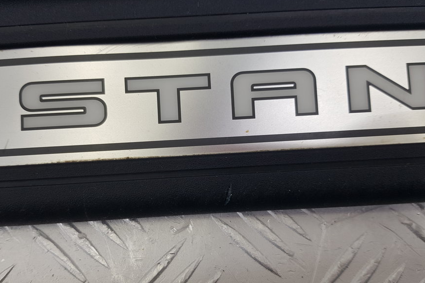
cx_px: 201
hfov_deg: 58.7
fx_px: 378
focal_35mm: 32
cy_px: 154
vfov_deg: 41.1
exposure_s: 1/118
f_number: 1.7
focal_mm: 4.2
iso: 40
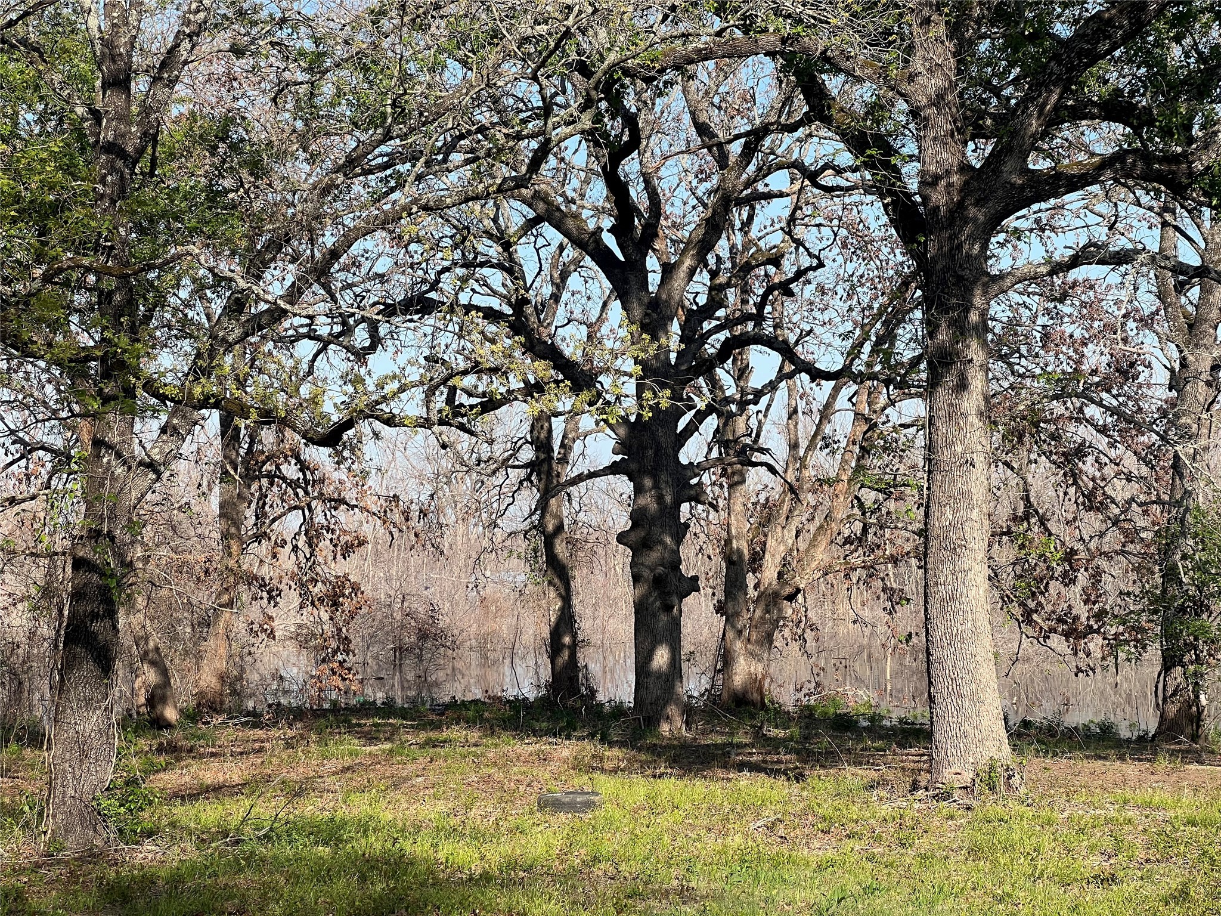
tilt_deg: +1.6
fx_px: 2716
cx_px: 610
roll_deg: +0.5
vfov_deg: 19.1
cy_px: 458
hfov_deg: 25.3
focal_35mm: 77
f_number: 2.8
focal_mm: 9
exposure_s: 1/433
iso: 32
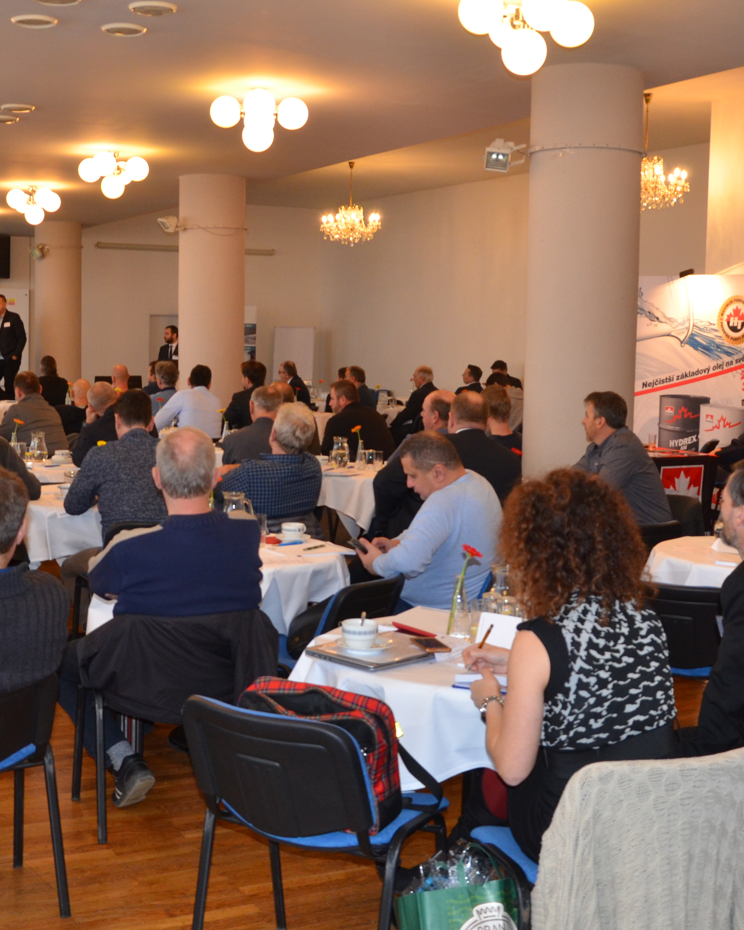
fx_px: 1266
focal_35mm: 46
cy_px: 485
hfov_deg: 32.6
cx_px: 292
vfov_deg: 40.3
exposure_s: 1/60
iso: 640
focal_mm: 18
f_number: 4.5
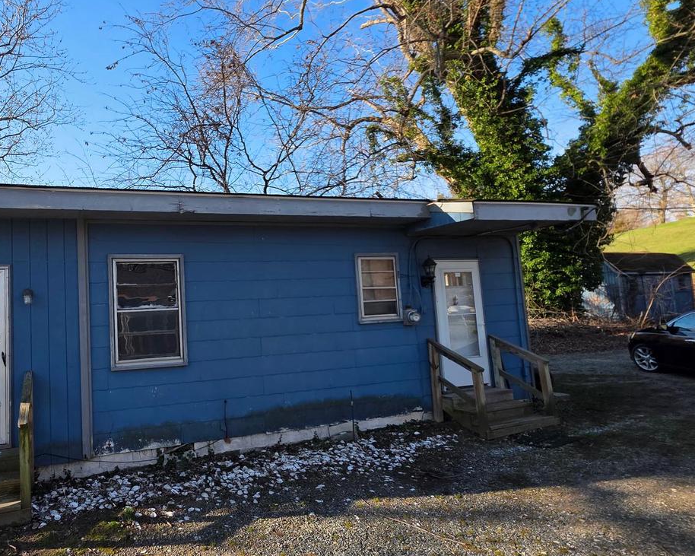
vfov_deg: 68.1
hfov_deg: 76.0
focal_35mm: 20
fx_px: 411
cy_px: 286
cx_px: 196
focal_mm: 2.2
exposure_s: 1/2000
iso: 125
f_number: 1.9
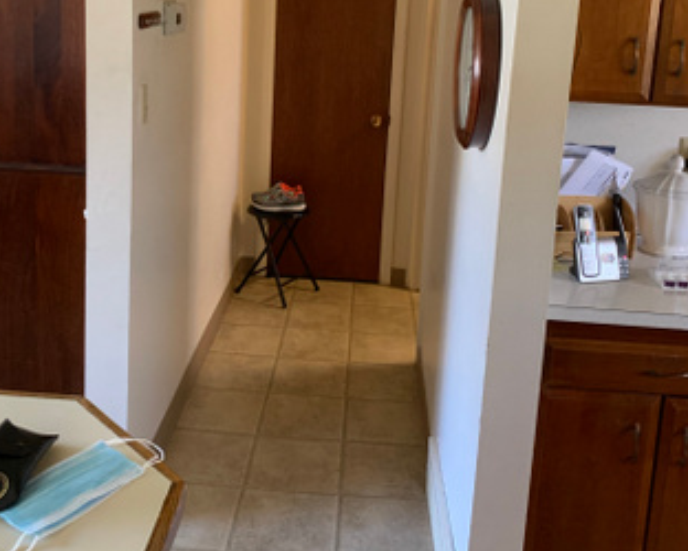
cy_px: 119
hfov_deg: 46.8
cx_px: 329
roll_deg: -2.4
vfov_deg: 37.1
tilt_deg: -9.0
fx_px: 795
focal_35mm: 39
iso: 400
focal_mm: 4.25
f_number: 1.8
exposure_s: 1/43
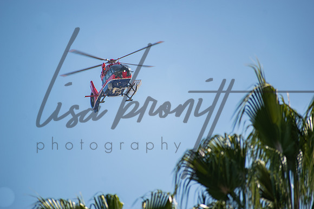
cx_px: 157
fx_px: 3926
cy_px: 104
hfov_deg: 4.6
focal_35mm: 450
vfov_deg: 3.1
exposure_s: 1/320
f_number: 6.3
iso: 100
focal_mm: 300
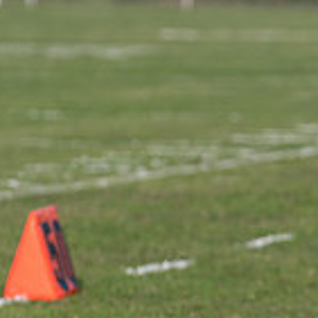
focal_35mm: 689
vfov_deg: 2.5
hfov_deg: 2.5
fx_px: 7161
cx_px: 498
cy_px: 248
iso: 180
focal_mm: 170
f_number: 4.5
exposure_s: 1/1000
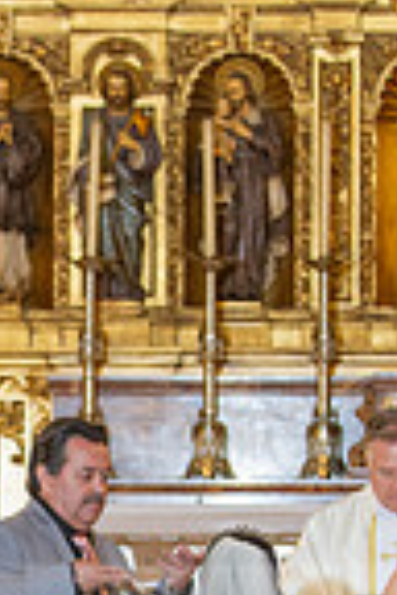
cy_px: 661
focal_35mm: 328
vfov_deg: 6.3
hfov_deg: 4.2
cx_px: -96
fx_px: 5425
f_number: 2.8
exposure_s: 1/100
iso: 1000
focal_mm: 70
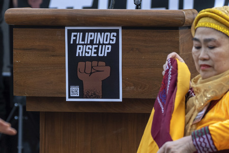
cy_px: 76
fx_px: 1221
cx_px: 114
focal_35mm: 192
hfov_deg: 10.7
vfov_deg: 7.2
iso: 1250
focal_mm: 192
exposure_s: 1/400
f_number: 5.6
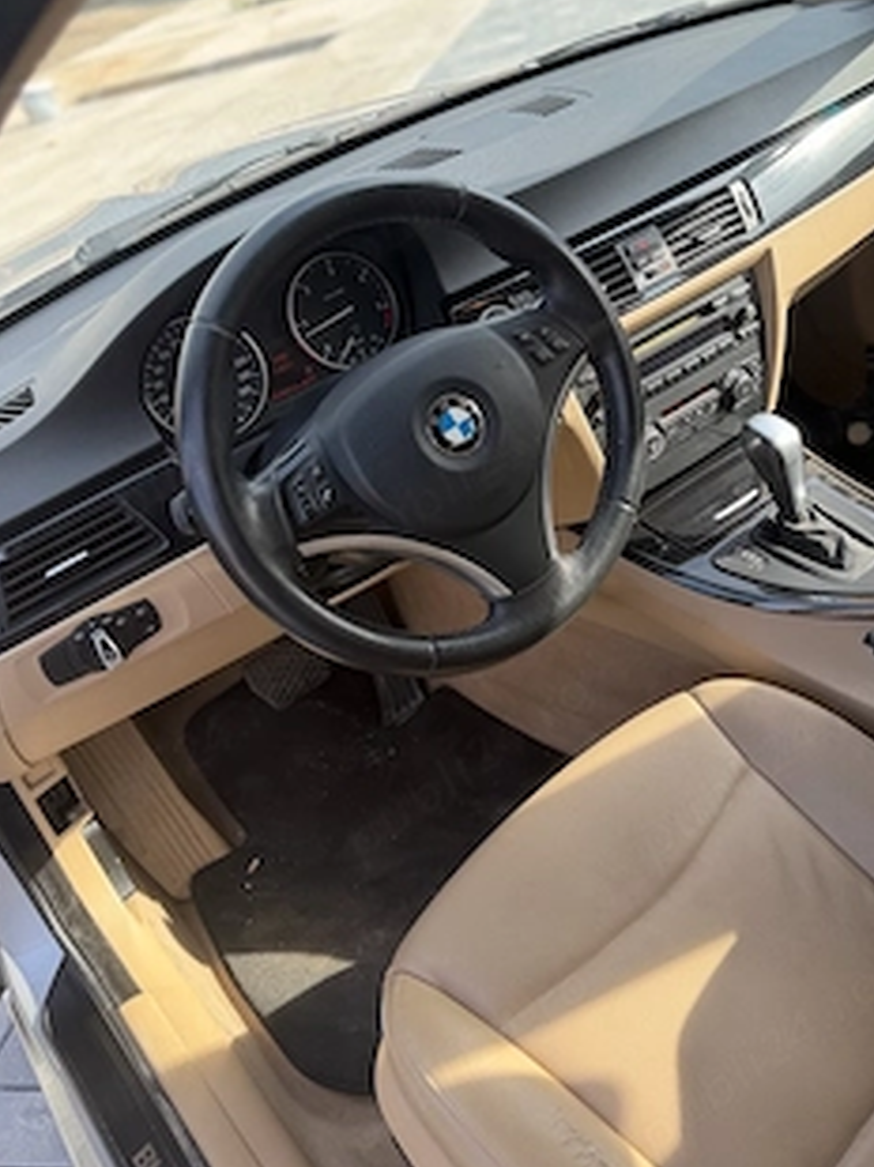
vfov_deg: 58.2
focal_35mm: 31
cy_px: 520
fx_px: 1045
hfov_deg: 45.0
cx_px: 542
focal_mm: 6.76
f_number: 1.78
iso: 100
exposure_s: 1/543
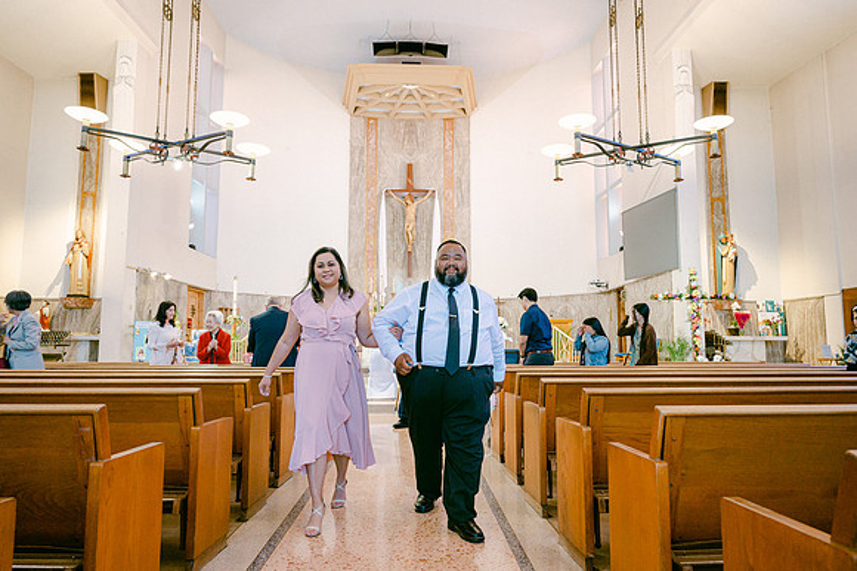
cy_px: 286
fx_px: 571
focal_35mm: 24
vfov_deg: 53.1
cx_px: 428
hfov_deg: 73.8
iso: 2200
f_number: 4
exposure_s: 1/125
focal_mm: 24
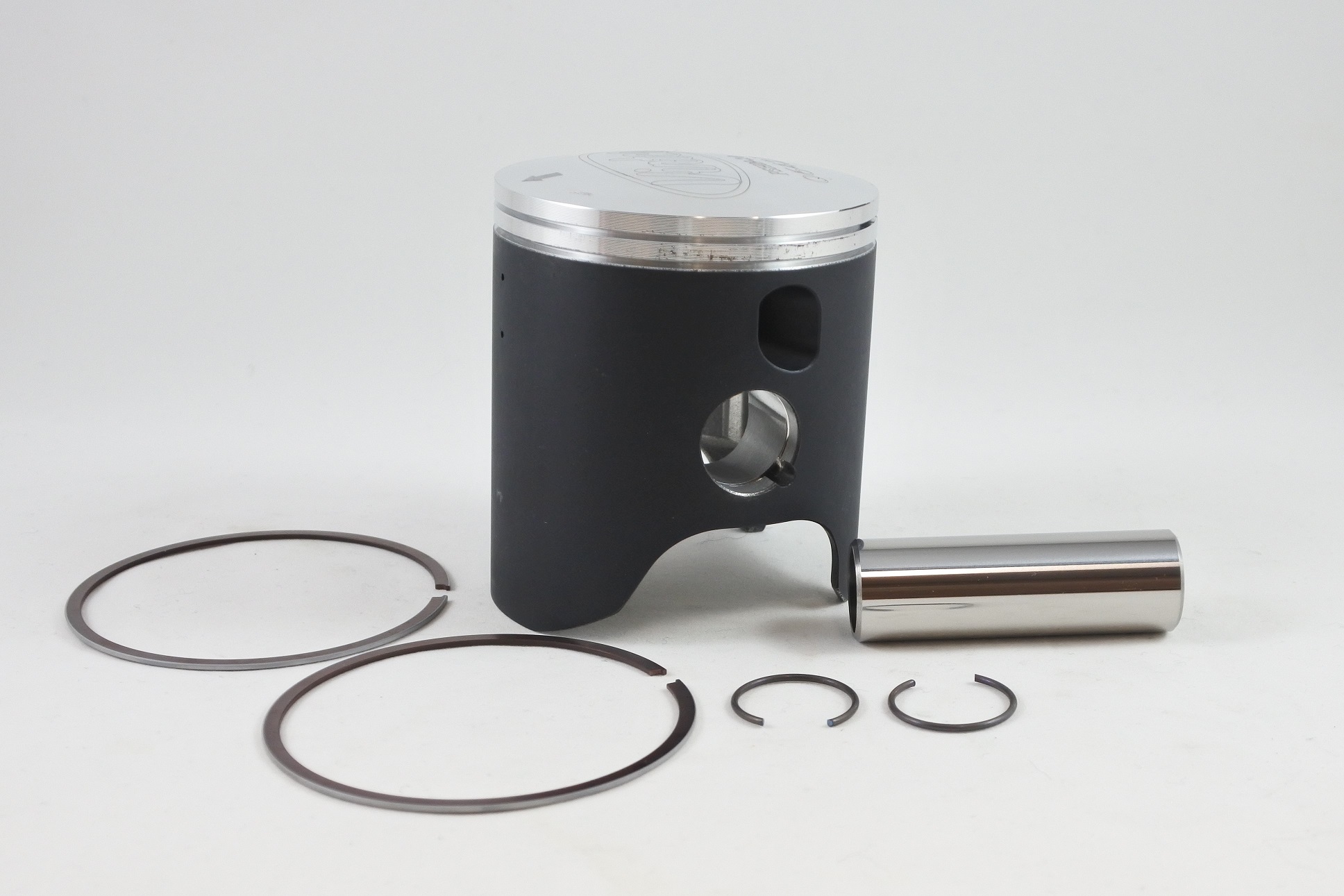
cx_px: 672
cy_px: 448
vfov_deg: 32.6
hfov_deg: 47.4
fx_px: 1531
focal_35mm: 41
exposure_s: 1/125
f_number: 4.2
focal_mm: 15.3
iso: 450
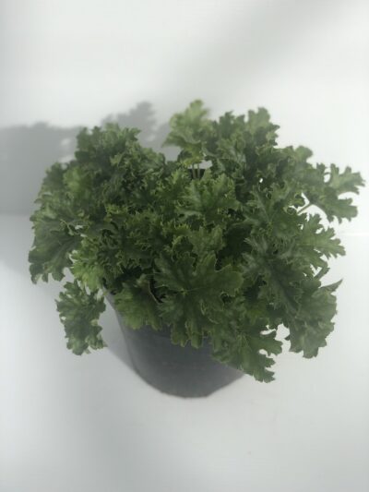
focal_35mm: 52
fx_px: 739
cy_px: 246
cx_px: 184
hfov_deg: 28.0
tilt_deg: -46.6
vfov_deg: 36.8
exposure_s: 1/552
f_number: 2.4
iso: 16
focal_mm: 6
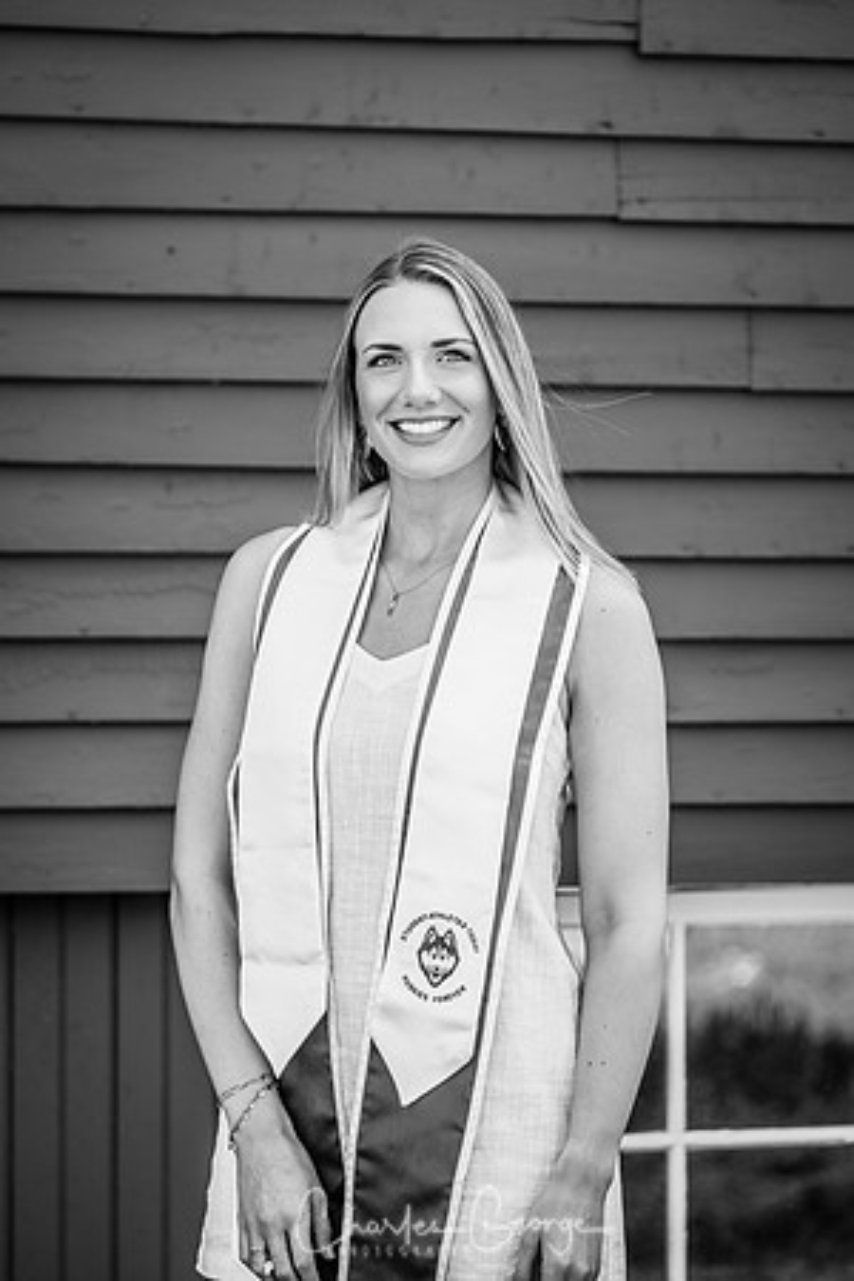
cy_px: 640
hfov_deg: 7.0
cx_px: 427
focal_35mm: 195
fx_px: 6938
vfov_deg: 10.5
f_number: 2.8
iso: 100
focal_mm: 130
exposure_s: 1/250
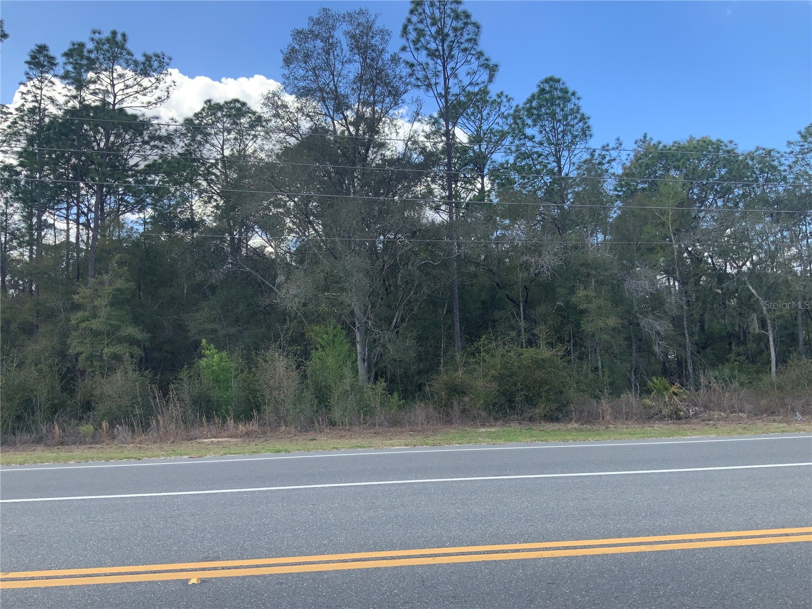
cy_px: 304
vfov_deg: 48.2
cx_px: 406
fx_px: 680
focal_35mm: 29
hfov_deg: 61.7
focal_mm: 3
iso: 16
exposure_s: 1/657
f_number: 1.8
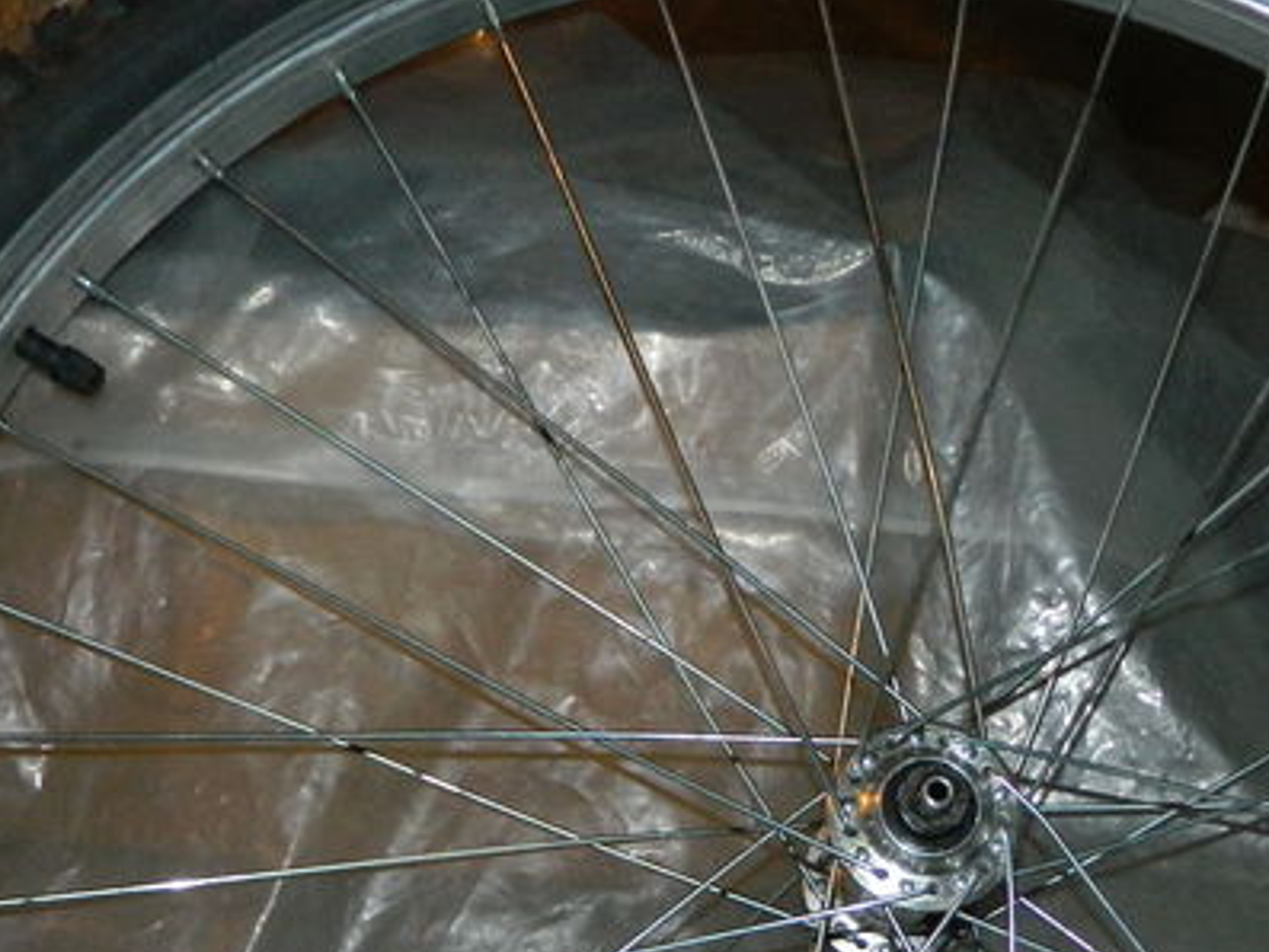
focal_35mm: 63
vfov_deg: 22.2
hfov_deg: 30.4
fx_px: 2310
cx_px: 873
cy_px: 1019
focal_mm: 4.5
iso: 200
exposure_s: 1/30
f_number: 3.1
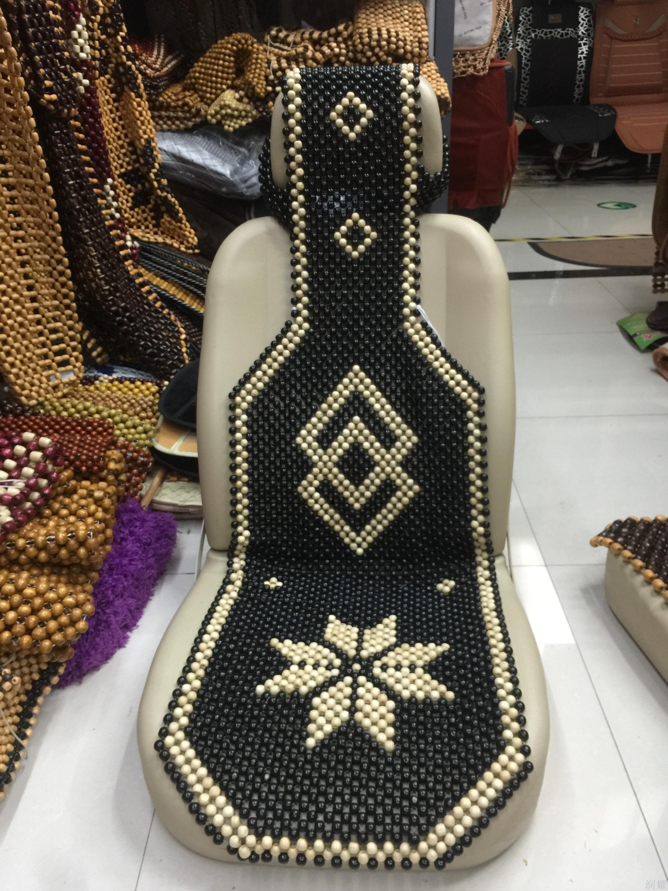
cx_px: 334
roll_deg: +1.9
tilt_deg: -28.2
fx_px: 746
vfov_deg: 61.7
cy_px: 446
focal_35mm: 29
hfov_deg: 48.2
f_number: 2.2
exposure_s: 1/17
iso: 80
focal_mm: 4.15
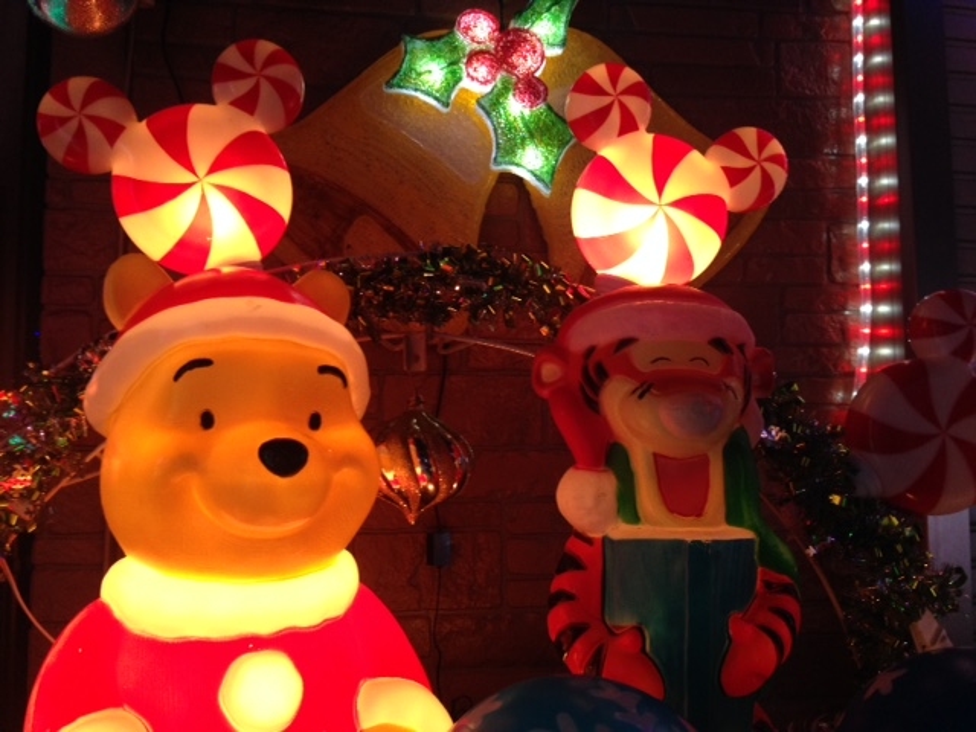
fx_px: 930
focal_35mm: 33
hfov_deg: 55.4
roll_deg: +0.8
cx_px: 488
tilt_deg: +3.0
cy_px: 366
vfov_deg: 42.9
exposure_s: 1/20
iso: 125
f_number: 2.4
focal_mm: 4.12
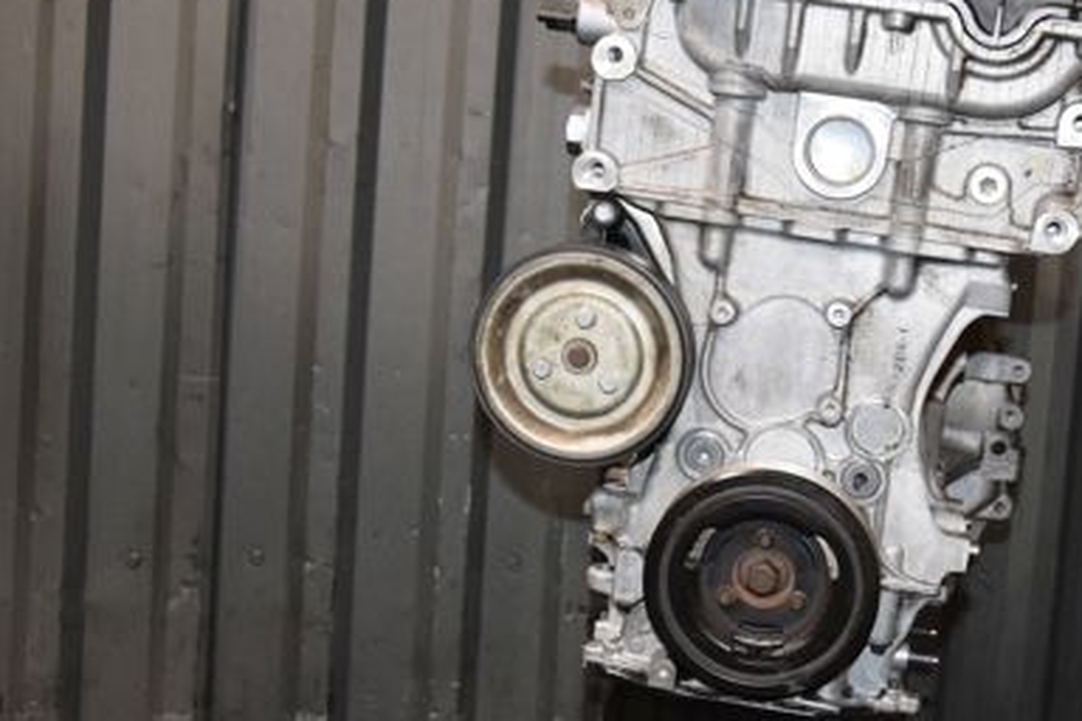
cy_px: 287
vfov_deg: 24.6
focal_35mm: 55
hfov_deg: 35.5
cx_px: 806
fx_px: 1653
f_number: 5.6
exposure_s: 1/60
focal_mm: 22
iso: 1600
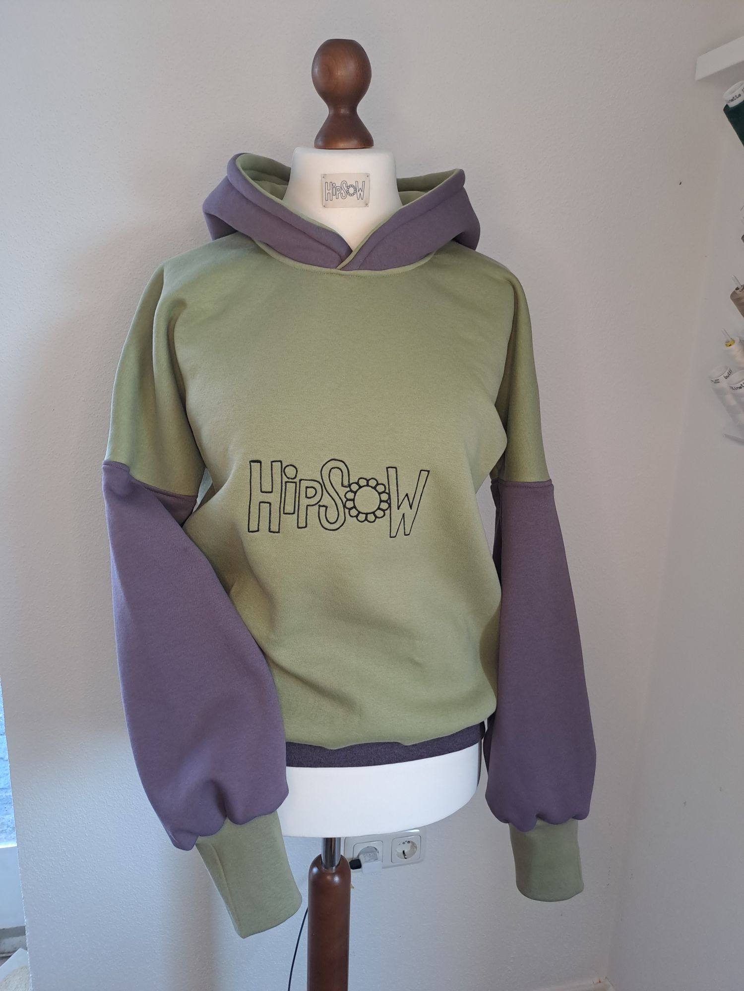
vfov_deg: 69.4
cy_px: 496
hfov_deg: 54.9
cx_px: 372
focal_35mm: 25
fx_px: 716
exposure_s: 1/50
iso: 125
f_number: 1.8
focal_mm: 4.65
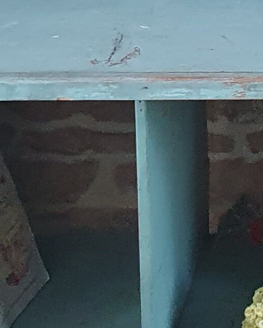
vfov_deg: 10.4
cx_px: 508
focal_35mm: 160
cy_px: -465
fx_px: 1557
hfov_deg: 9.1
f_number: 2.4
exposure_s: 1/100
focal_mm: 4.32
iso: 250
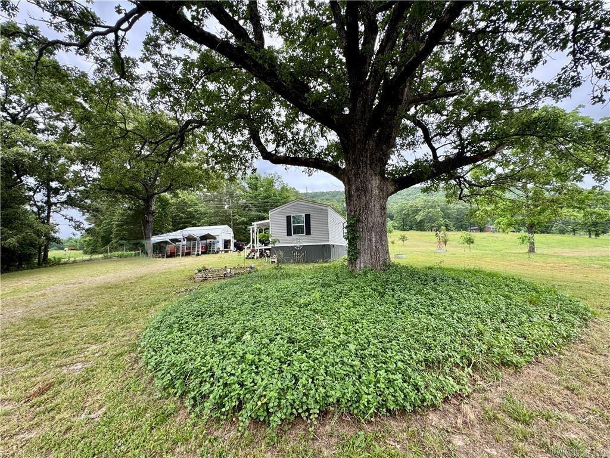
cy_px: 229
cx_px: 305
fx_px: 247
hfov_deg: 102.1
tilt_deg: +5.1
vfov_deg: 85.7
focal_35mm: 14
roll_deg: +1.3
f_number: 2.2
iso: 40
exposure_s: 1/172
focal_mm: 2.22
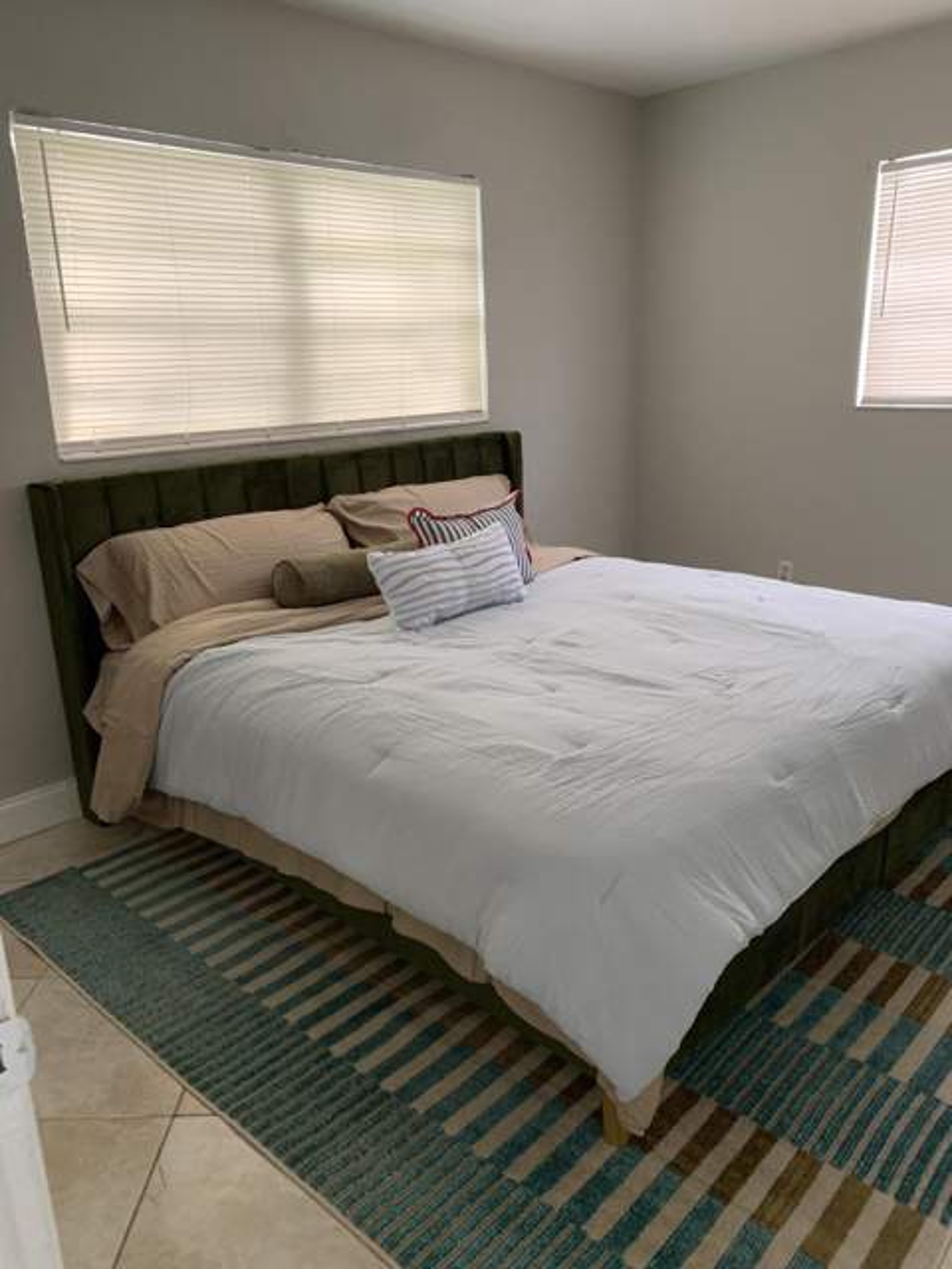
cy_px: 634
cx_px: 476
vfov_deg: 67.3
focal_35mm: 26
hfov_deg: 53.1
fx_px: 953
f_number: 1.8
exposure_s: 1/60
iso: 160
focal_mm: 4.25
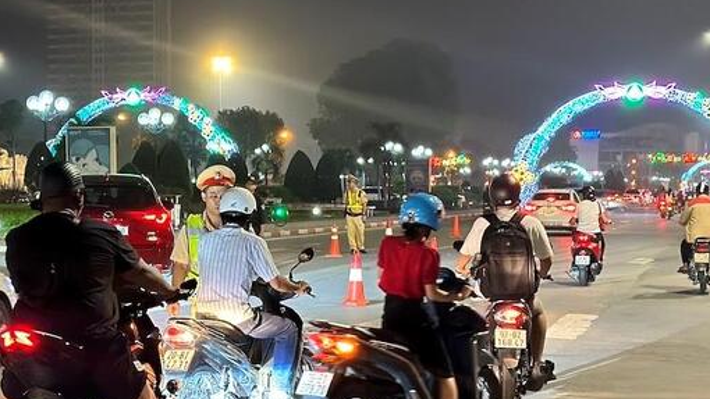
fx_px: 1582
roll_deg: +0.1
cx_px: 167
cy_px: 256
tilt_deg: -3.4
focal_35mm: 84
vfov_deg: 14.4
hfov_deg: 25.0
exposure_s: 1/33
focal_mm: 6.86
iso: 640
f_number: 1.78
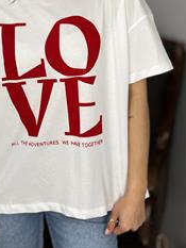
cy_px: 31
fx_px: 608
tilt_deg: -11.7
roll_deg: -1.7
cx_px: 68
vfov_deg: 22.5
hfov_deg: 17.4
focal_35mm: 85
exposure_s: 1/100
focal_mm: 6.86
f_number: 1.78
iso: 64
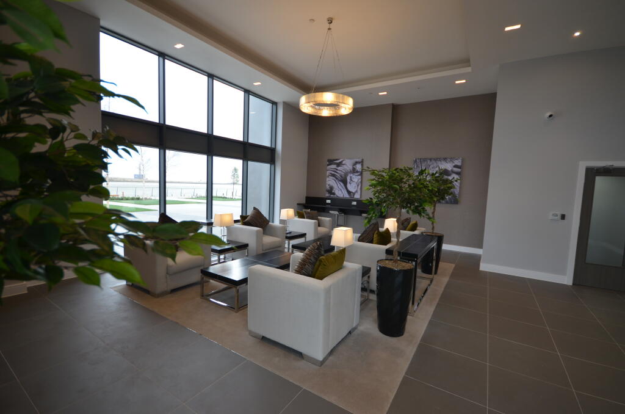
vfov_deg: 77.1
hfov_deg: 100.5
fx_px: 260
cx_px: 312
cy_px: 207
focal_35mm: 15
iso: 400
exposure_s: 1/100
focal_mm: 10
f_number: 5
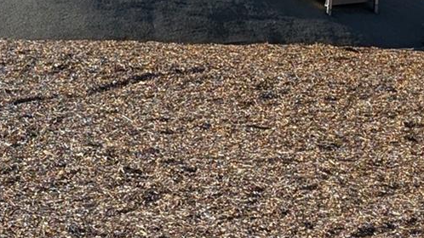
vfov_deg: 7.0
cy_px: -80
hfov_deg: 12.0
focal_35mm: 171
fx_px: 1922
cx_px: -229
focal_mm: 6.9
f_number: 1.68
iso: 22
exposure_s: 1/1468
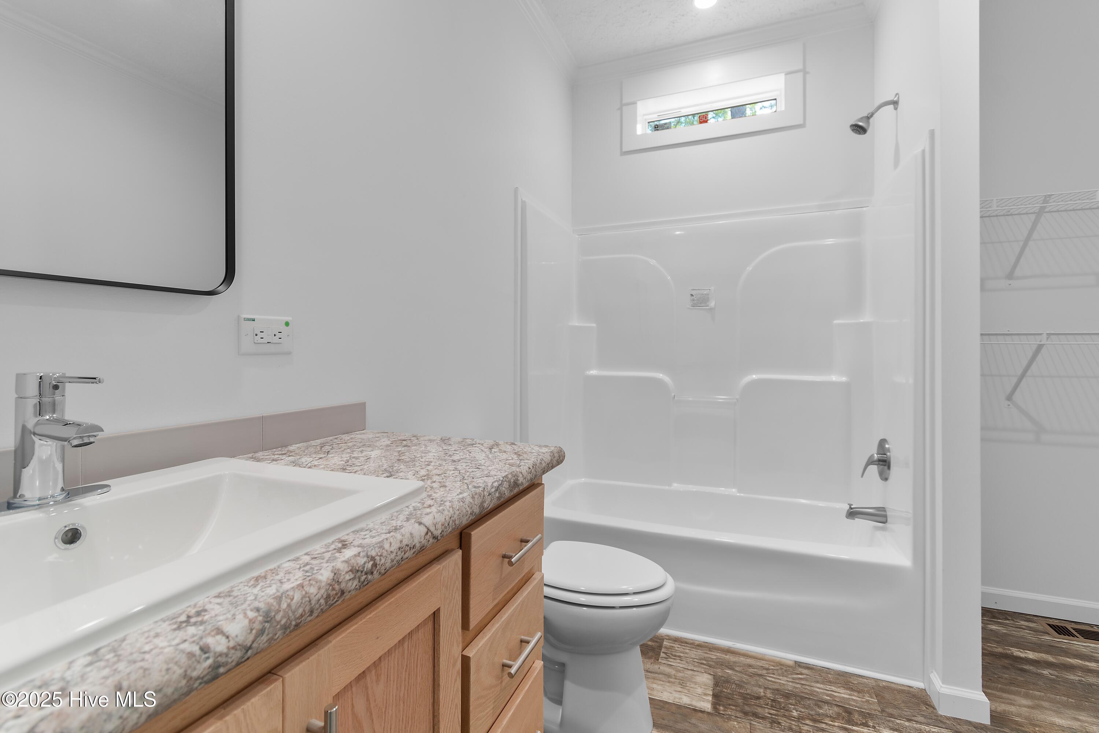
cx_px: 550
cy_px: 366
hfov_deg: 100.4
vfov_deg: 77.3
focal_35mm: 15
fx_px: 458
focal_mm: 10
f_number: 4.5
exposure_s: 1/5
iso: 100
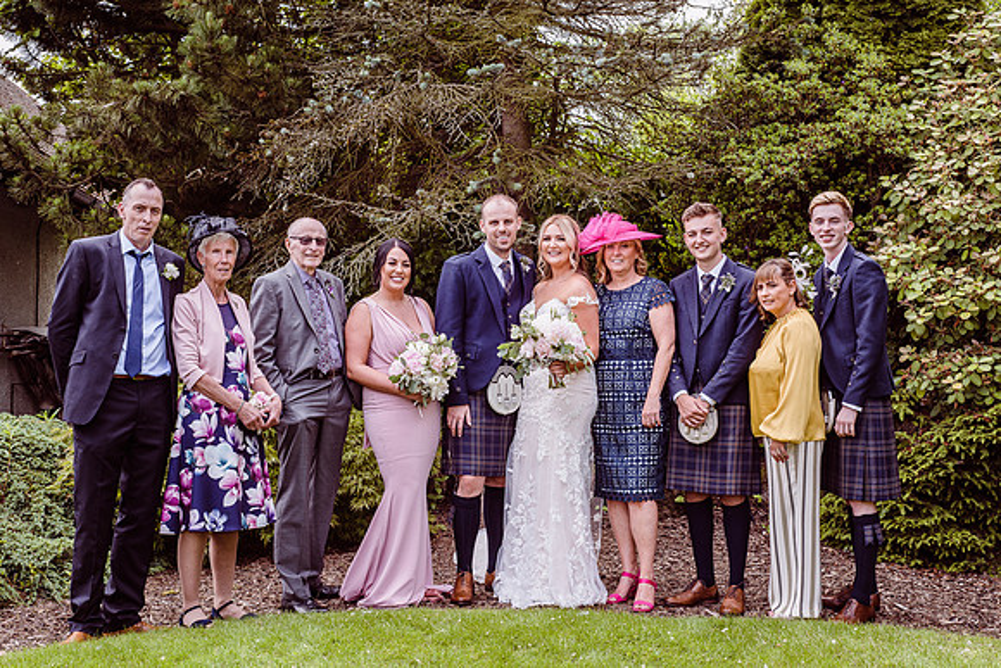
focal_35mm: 50
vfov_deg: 27.0
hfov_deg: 39.6
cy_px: 334
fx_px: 1391
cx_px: 500
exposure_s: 1/100
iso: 250
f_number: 8
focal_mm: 50
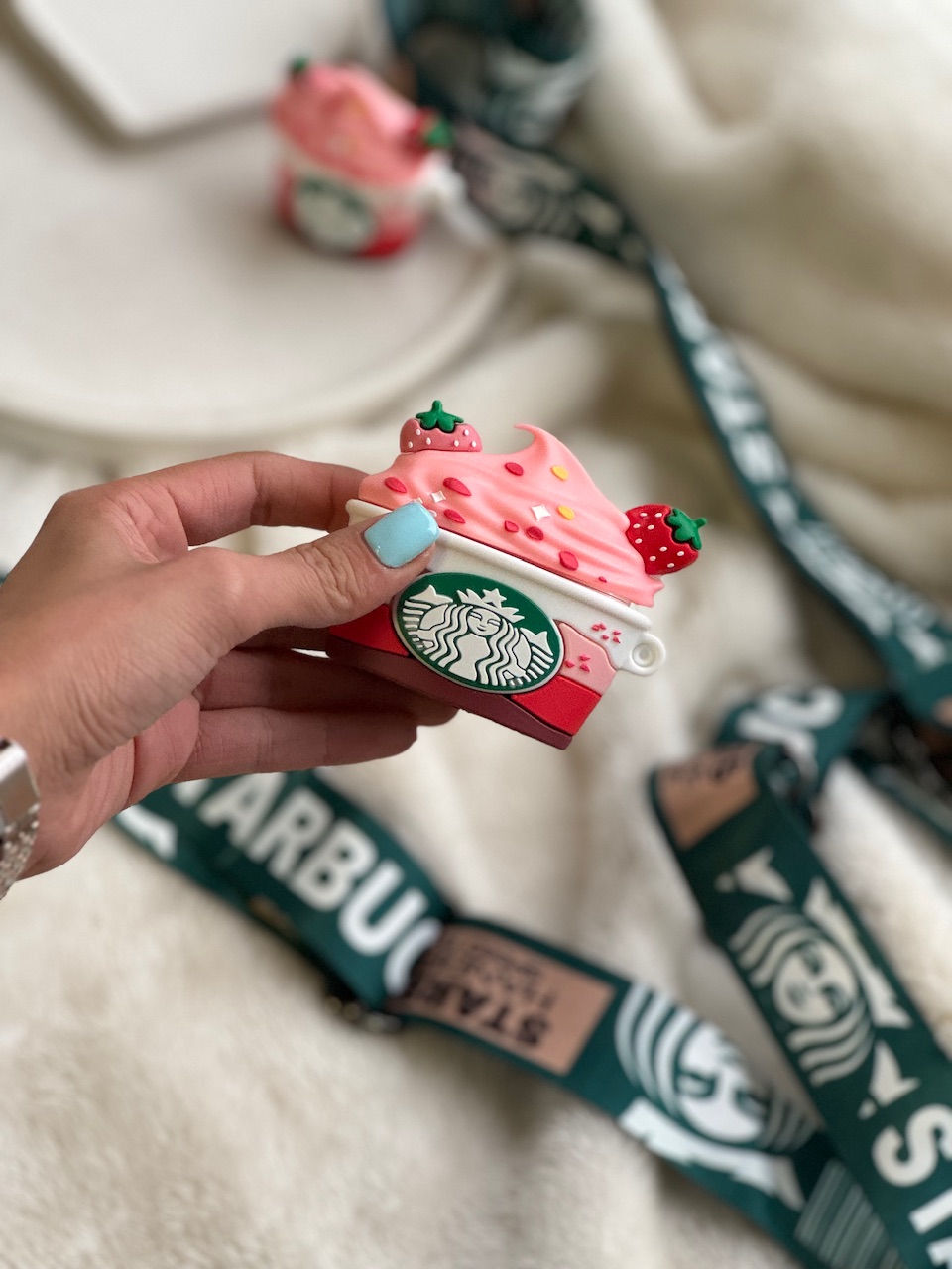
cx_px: 476
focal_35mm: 77
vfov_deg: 25.3
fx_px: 2824
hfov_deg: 19.1
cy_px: 634
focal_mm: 9
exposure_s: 1/100
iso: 250
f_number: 2.8
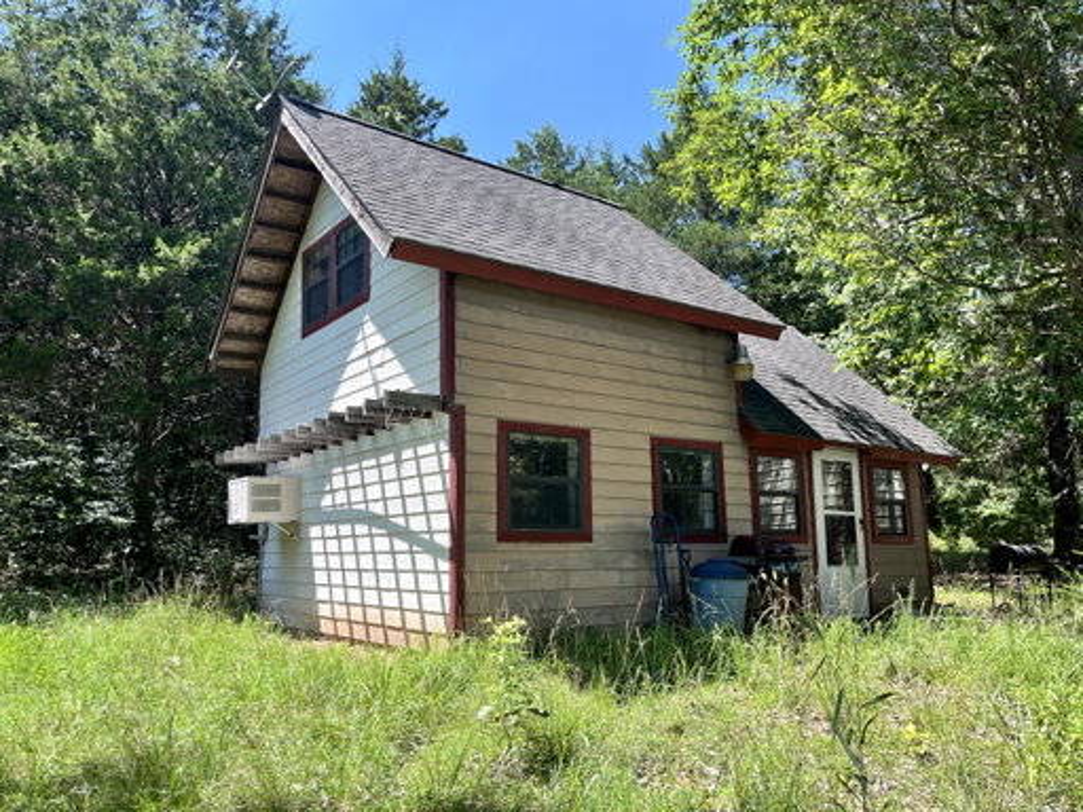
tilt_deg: +9.8
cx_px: 542
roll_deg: +0.8
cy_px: 406
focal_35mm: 26
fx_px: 813
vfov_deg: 53.1
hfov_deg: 67.3
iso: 50
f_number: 1.6
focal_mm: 5.1
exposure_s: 1/975
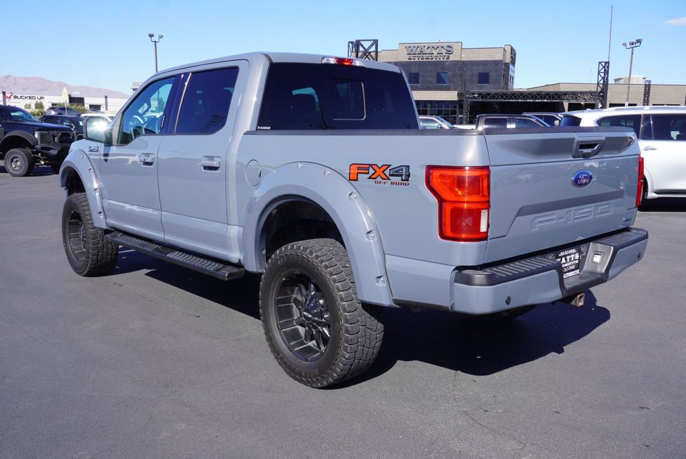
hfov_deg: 59.5
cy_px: 230
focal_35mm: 32
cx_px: 343
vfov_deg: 41.8
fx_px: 601
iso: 100
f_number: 9
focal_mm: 21
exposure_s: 1/125
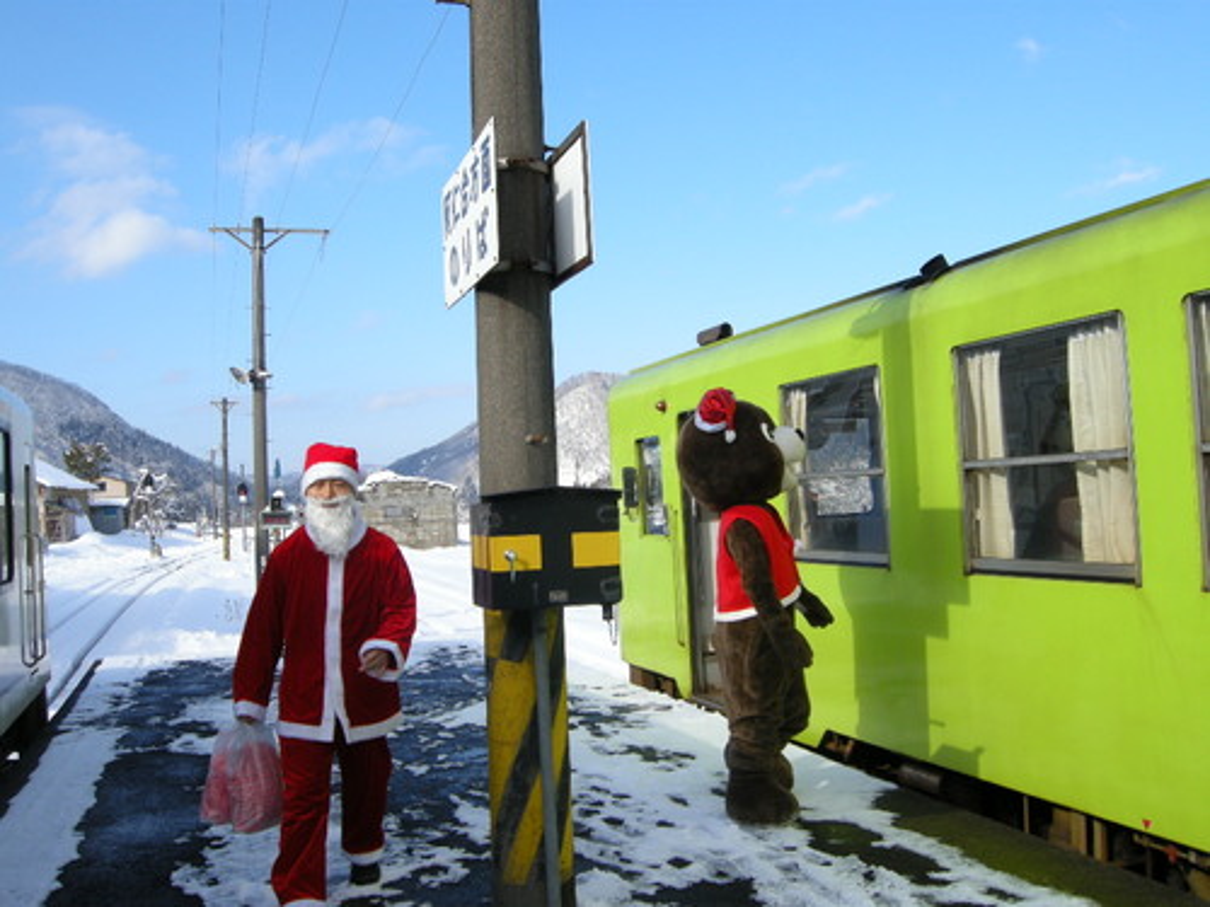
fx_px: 1223
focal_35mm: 35
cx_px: 605
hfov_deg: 52.6
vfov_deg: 40.7
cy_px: 454
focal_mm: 7.5
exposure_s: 1/194
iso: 64
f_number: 5.4
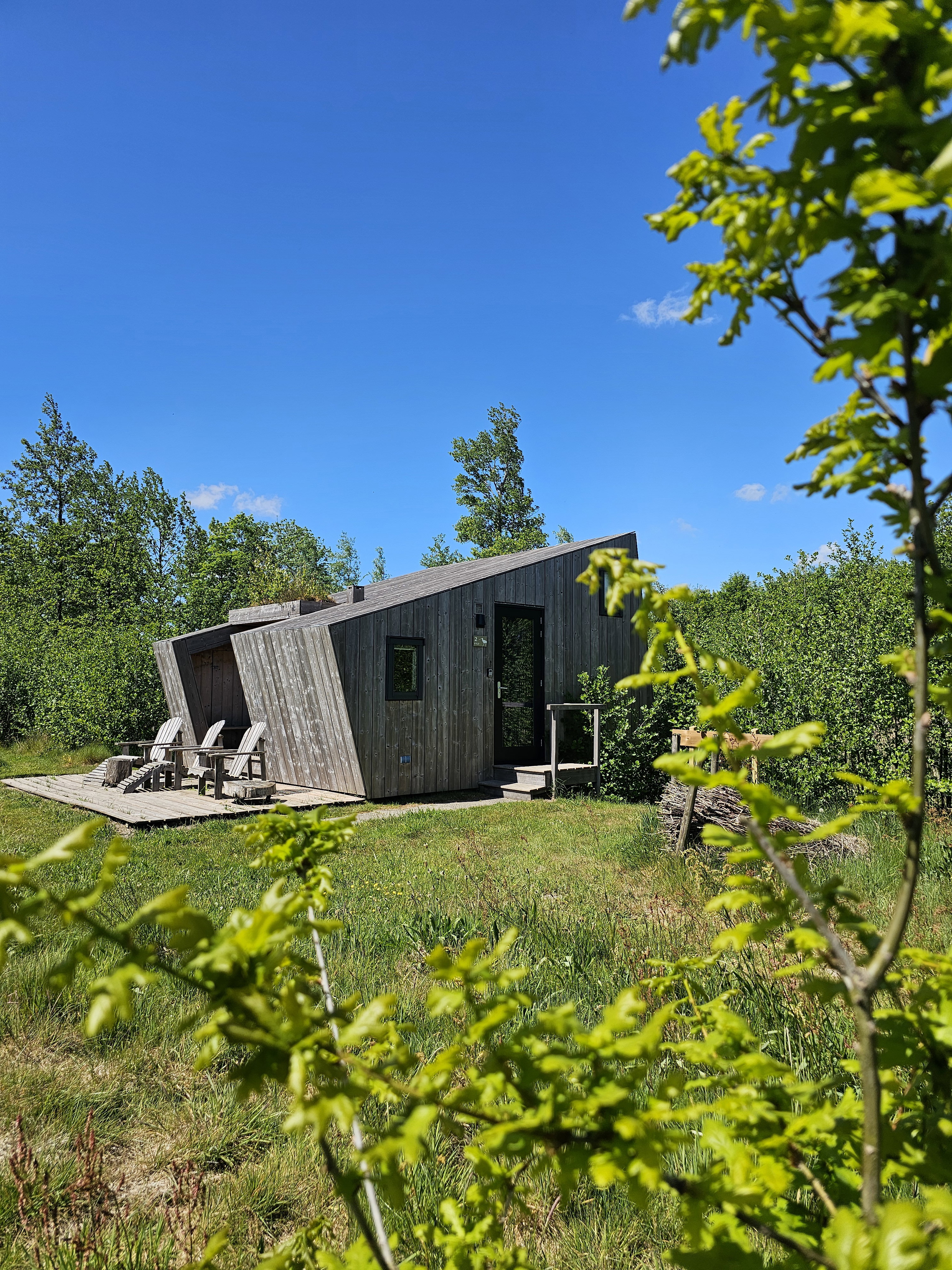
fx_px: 843
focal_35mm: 23
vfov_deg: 73.9
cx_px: 476
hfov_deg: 58.9
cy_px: 635
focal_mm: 6.3
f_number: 1.7
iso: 20
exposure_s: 1/1262
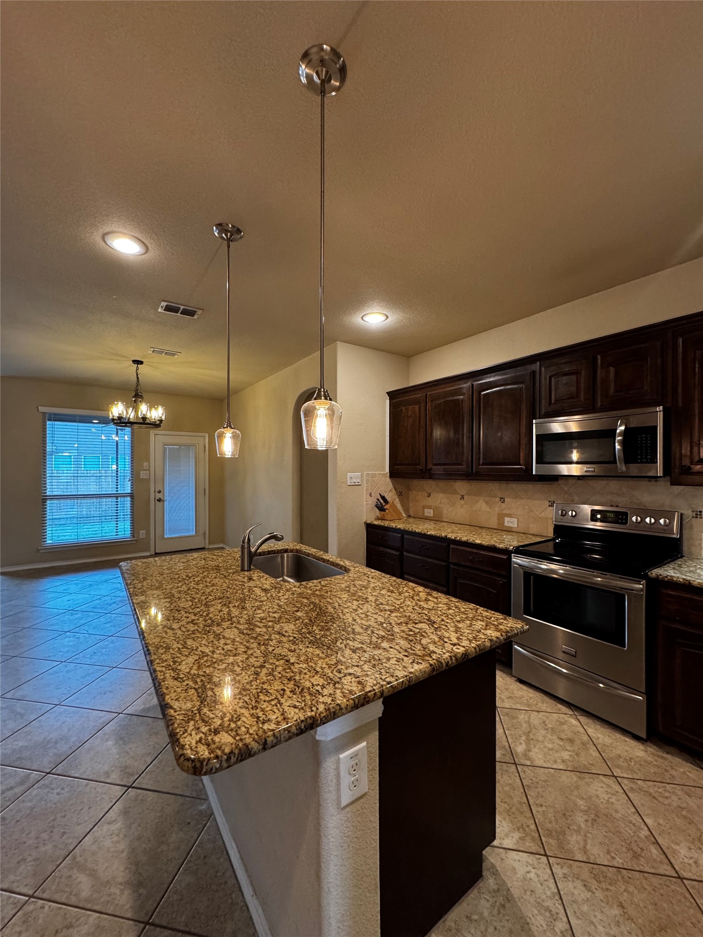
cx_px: 352
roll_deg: -0.4
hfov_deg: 85.7
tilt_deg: +0.2
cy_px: 468
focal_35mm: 14
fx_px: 379
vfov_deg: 102.1
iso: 320
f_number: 2.2
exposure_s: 1/60
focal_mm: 2.22
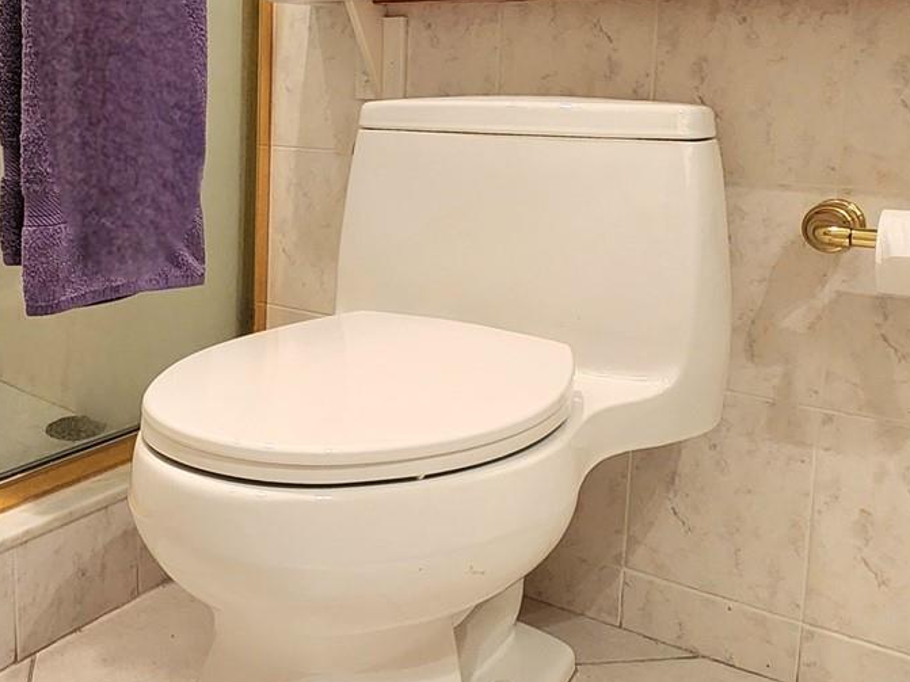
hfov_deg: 56.0
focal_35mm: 31
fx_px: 815
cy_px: 178
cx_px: 245
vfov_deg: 44.1
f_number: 2.2
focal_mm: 2.2
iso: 400
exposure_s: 1/60.2
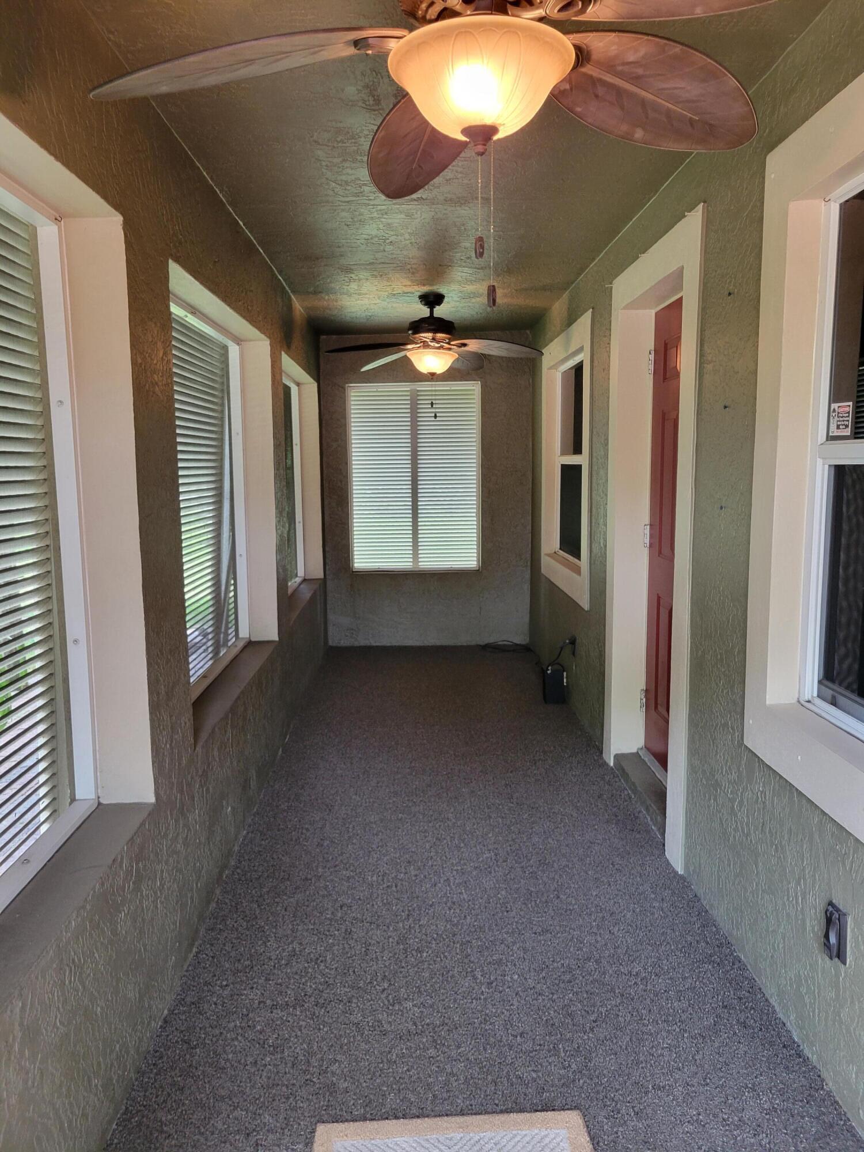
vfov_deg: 67.3
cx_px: 432
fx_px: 865
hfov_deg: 53.1
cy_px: 576
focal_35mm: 26
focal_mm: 5.4
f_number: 1.8
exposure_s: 1/40
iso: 200
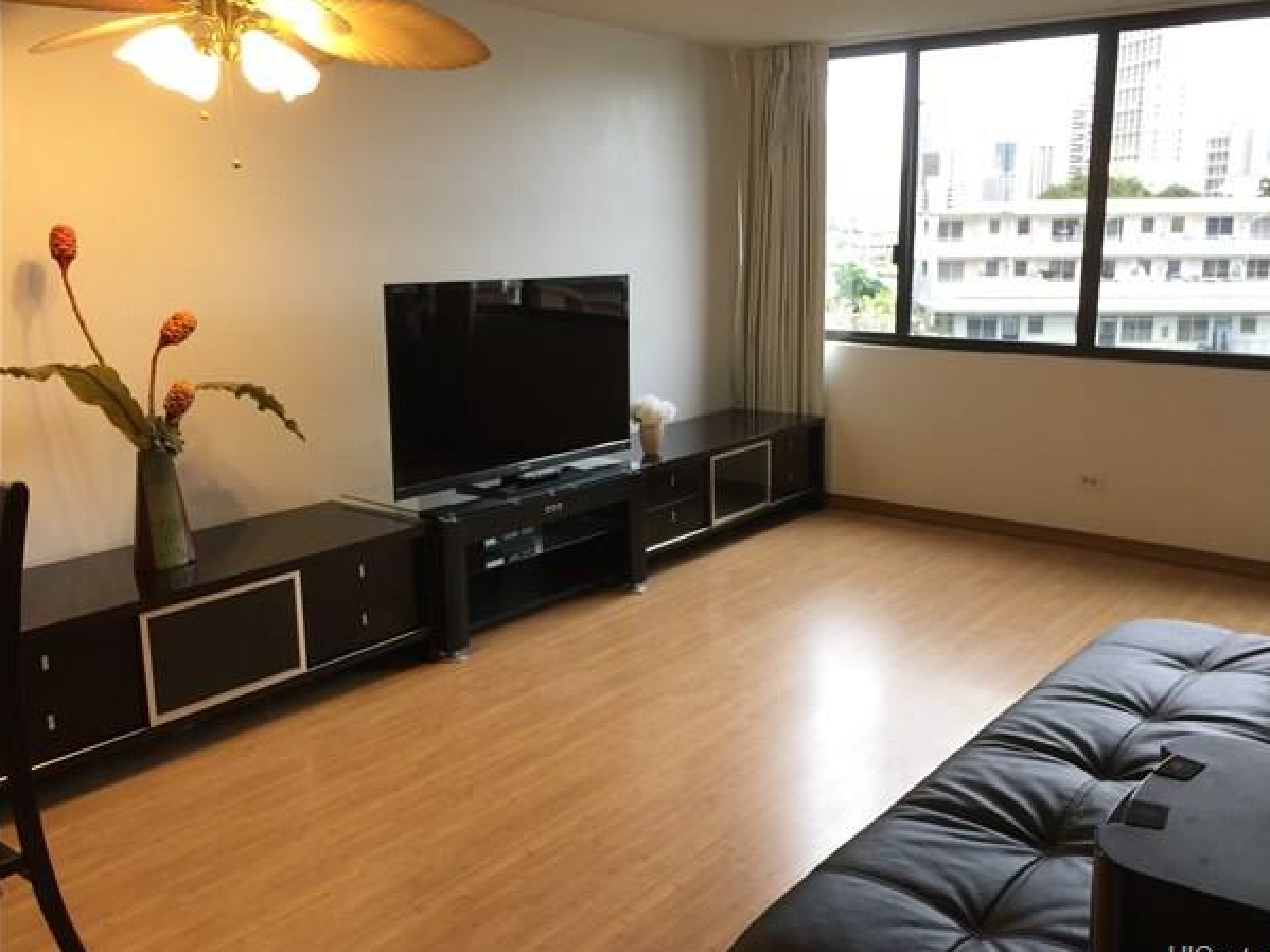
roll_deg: +0.0
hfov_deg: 58.3
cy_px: 469
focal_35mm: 31
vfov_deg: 45.4
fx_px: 1137
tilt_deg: -11.3
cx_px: 676
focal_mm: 4.15
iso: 40
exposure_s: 1/30
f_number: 2.2
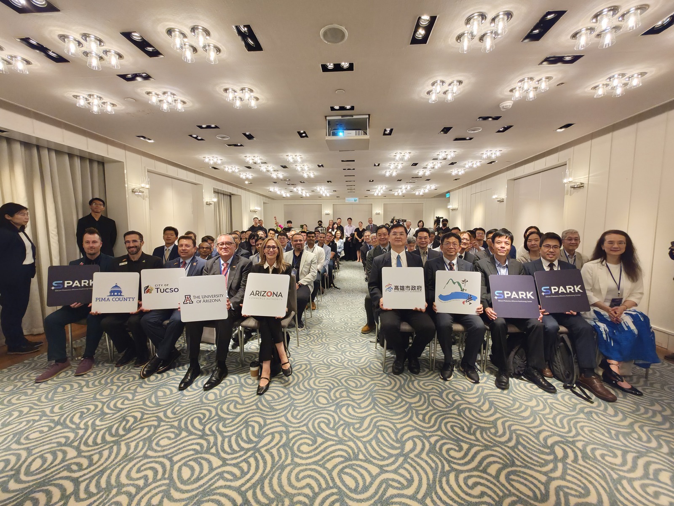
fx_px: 253
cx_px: 337
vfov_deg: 89.9
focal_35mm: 13
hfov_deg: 106.2
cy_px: 253
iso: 100
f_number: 1.9
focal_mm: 2.2
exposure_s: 1/60
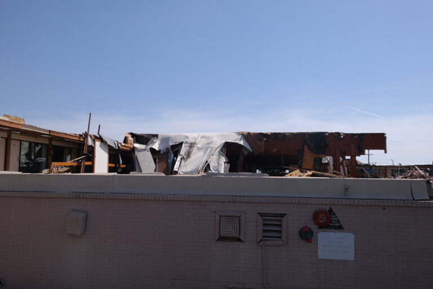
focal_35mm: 30
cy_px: 144
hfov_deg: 61.9
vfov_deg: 43.6
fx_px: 361
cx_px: 216
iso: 100
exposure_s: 1/400
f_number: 7.1
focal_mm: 20
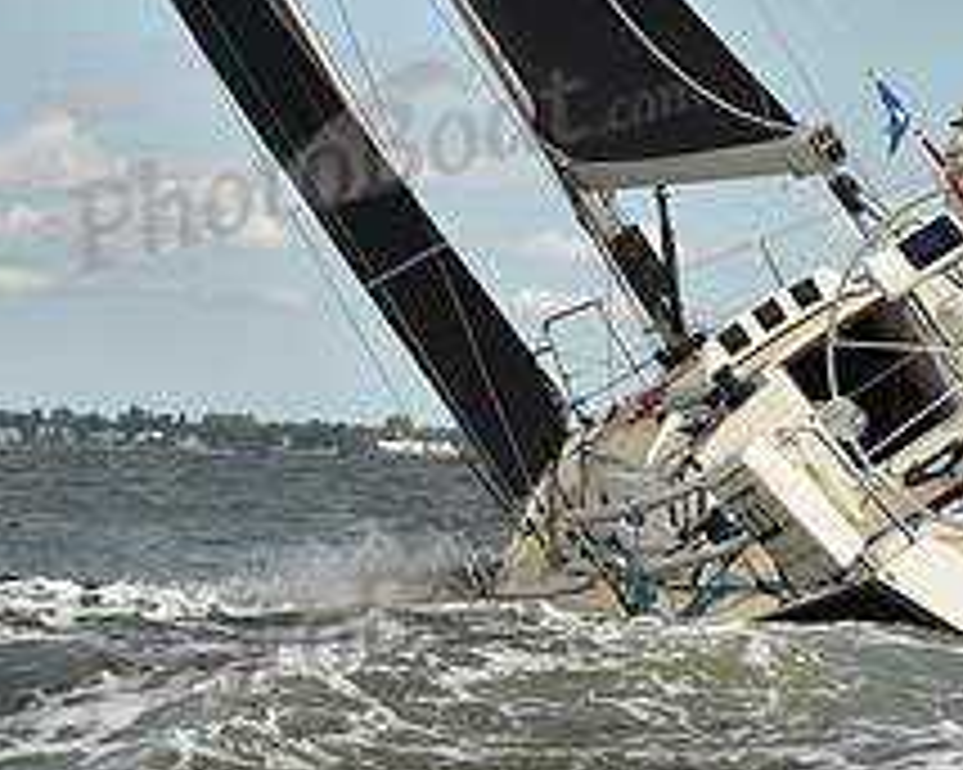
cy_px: 326
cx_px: 940
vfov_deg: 8.7
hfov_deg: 10.8
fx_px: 5071
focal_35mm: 178
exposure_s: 1/800
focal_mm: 70
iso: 250
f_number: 10
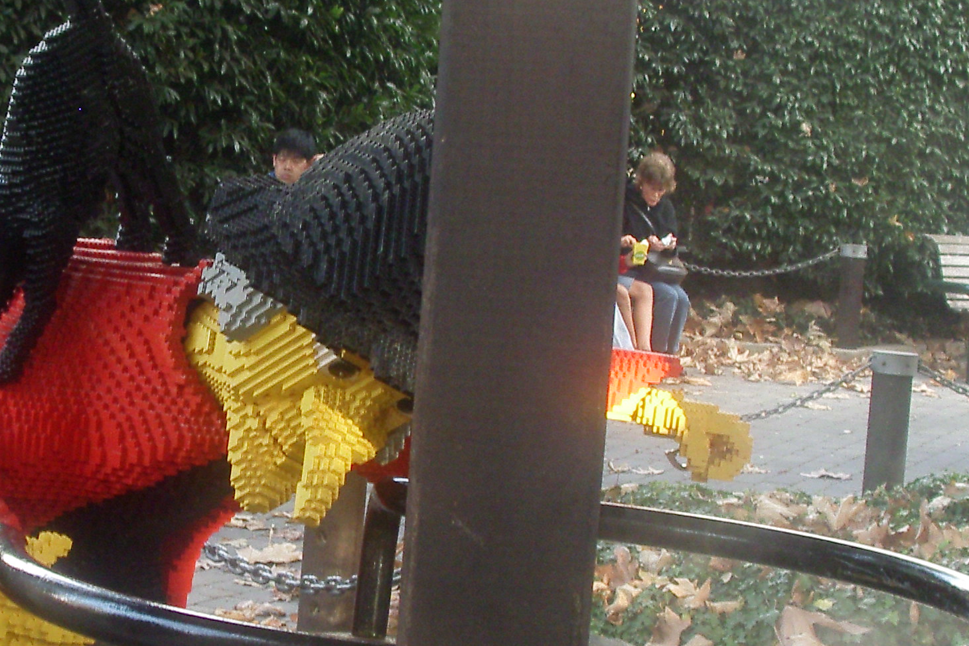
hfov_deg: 20.9
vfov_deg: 14.1
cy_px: 328
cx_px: 270
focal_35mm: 97
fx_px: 2611
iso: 140
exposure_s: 1/60
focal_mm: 6.3
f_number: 3.1
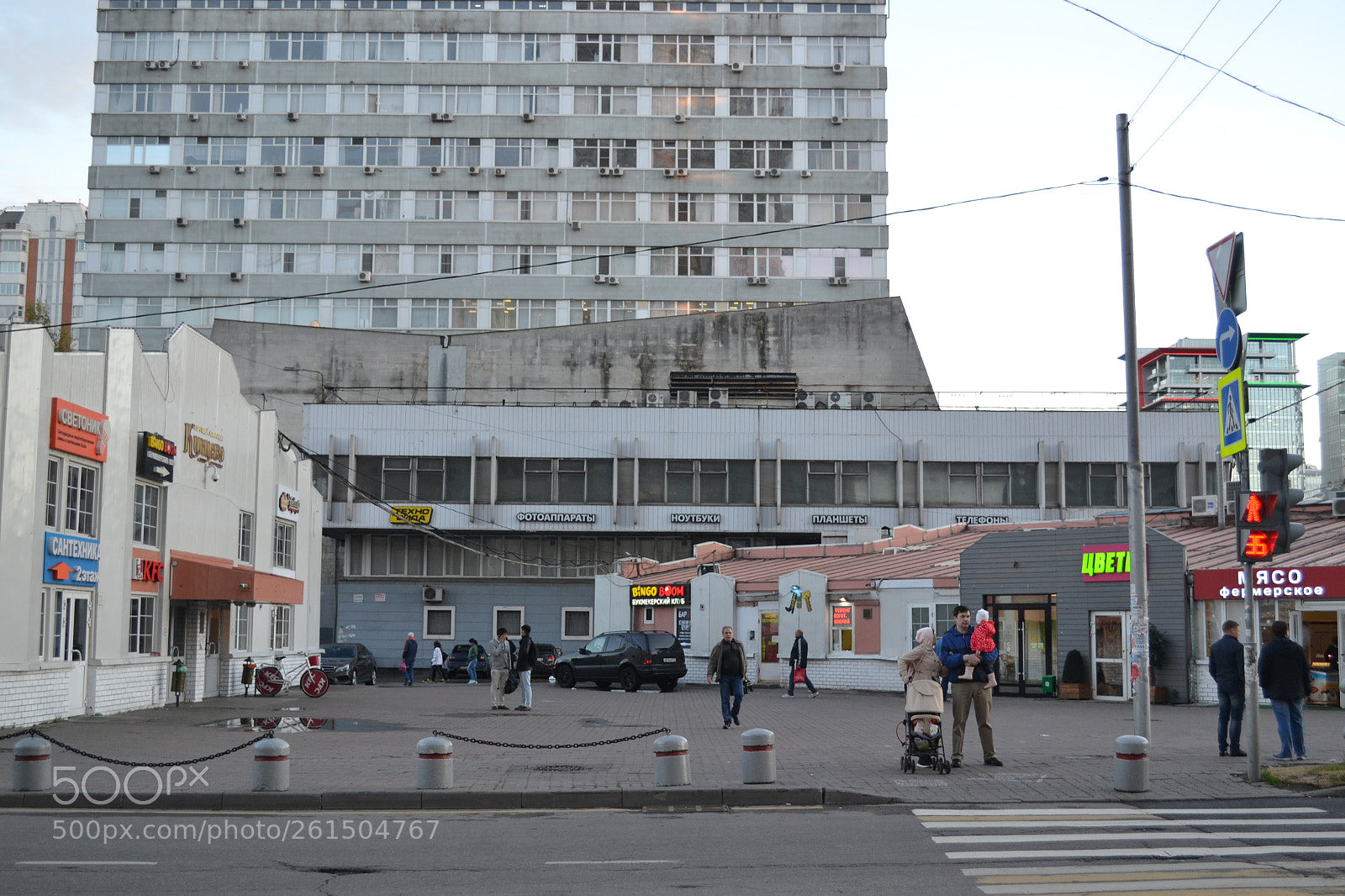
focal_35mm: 42
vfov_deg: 31.9
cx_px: 672
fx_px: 1569
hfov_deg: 46.4
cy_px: 448
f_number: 5
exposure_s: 1/100
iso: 400
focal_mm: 28
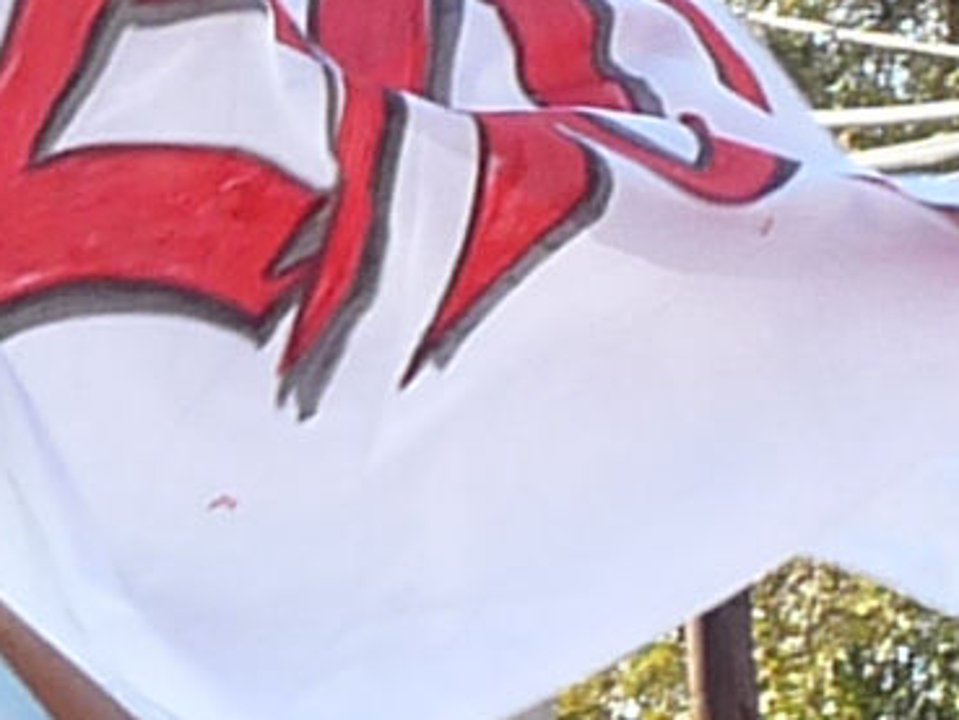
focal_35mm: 298
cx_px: -117
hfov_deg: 6.6
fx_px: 8258
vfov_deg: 5.0
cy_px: 338
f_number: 4
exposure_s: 1/160
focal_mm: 5.5
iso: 160
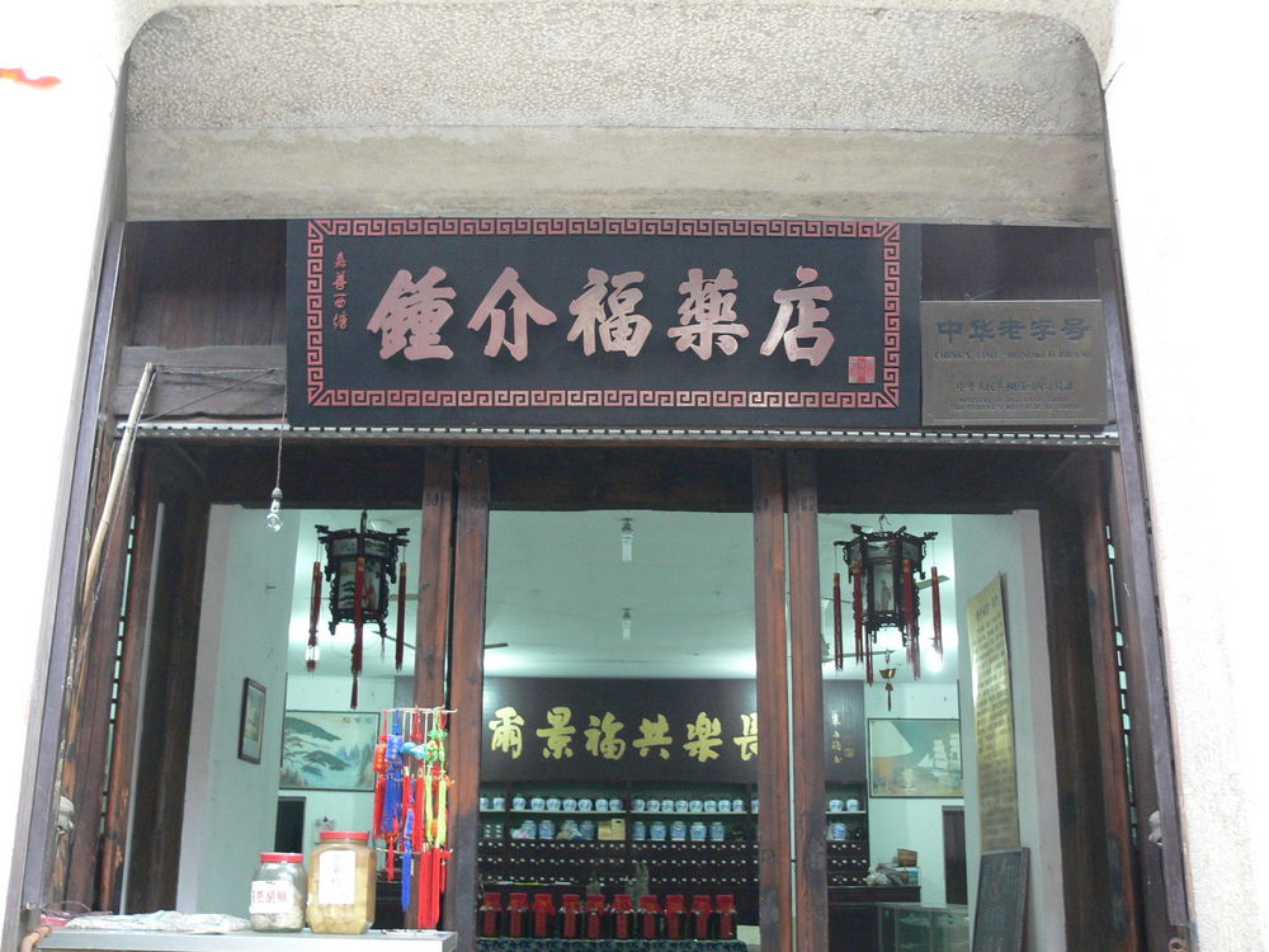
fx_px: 1283
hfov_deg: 52.6
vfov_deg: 40.7
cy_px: 476
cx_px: 634
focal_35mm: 35
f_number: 2.8
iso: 200
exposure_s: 1/10
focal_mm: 7.4
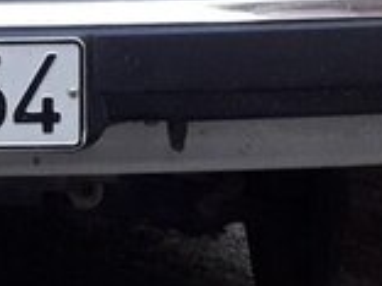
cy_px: -120
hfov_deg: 15.9
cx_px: -184
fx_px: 1258
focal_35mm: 114
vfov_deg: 12.5
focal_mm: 3.6
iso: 200
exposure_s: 1/50
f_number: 1.9
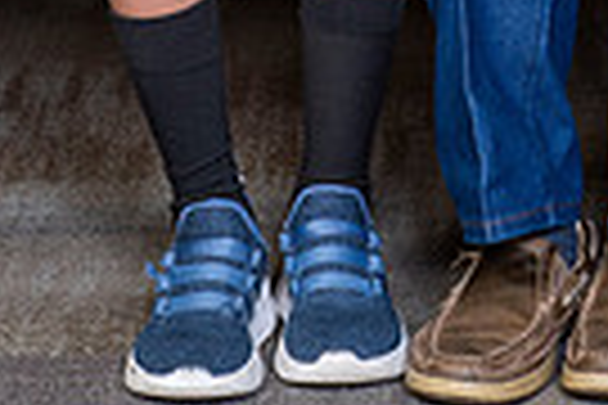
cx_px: 381
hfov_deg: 7.3
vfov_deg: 4.7
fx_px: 4779
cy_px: -562
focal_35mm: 283
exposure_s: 1/125
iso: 400
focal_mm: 85
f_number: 8
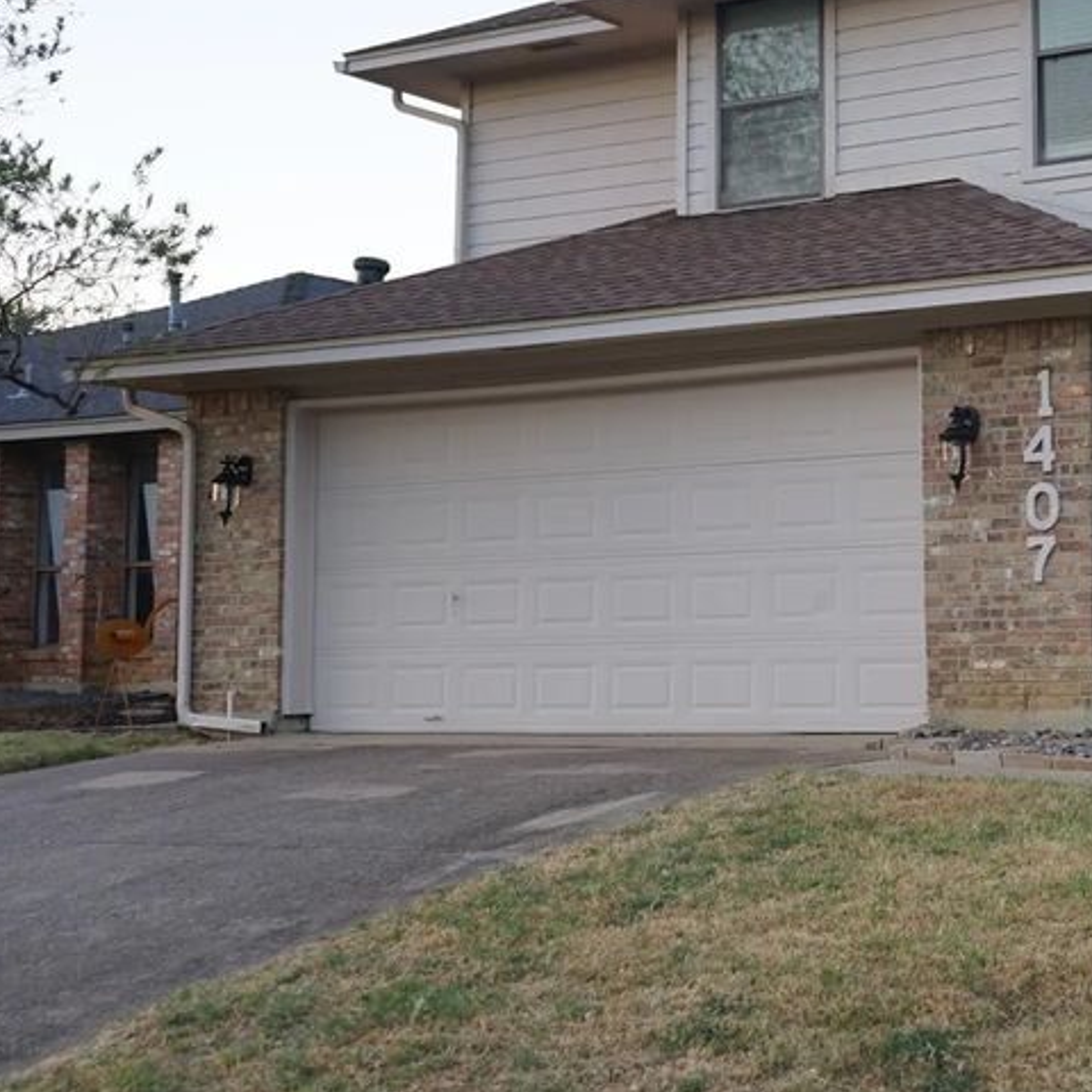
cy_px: 422
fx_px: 2070
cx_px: 1078
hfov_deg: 27.9
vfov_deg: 29.5
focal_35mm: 58
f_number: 4
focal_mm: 32
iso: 125
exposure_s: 1/60
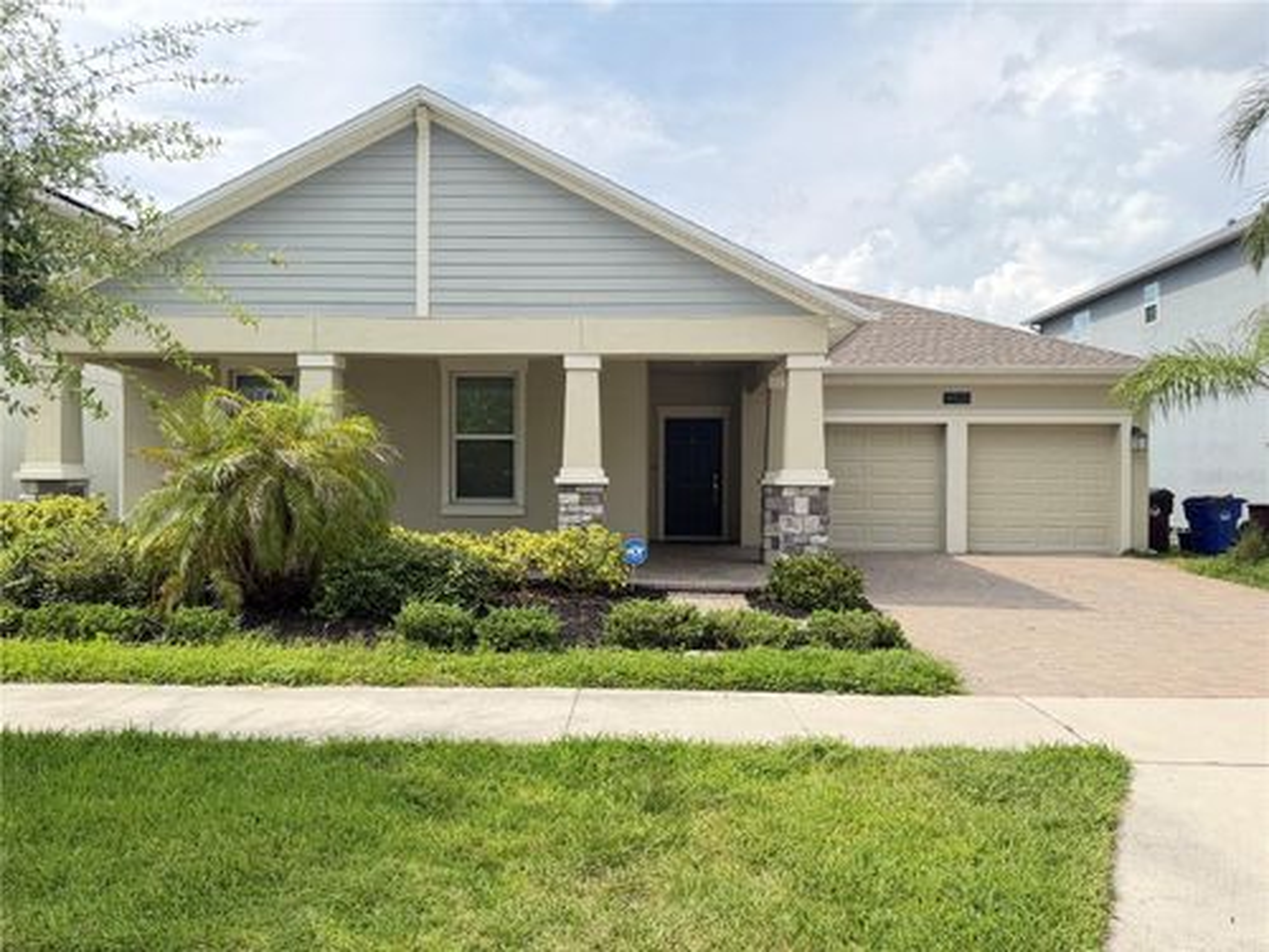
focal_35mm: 24
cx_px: 634
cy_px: 476
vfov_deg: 56.8
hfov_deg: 71.6
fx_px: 880
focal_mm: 6.76
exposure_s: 1/2169
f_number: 1.78
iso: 80
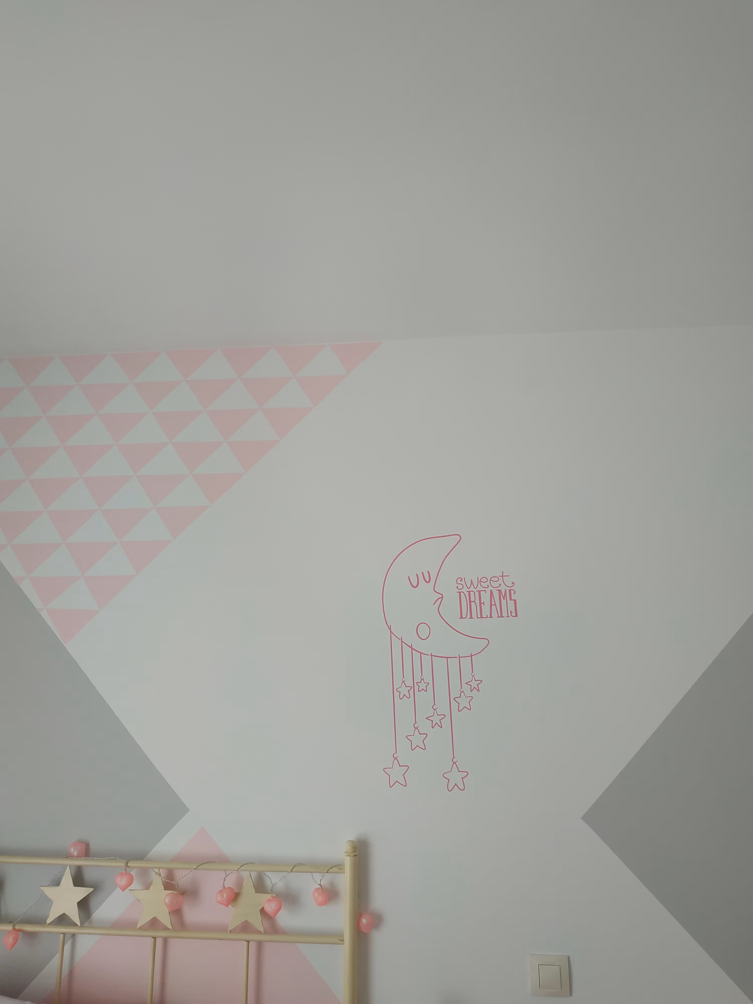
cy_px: 502
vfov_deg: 71.6
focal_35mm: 24
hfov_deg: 56.8
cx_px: 376
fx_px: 696
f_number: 1.9
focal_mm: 3.94
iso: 160
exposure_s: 1/50
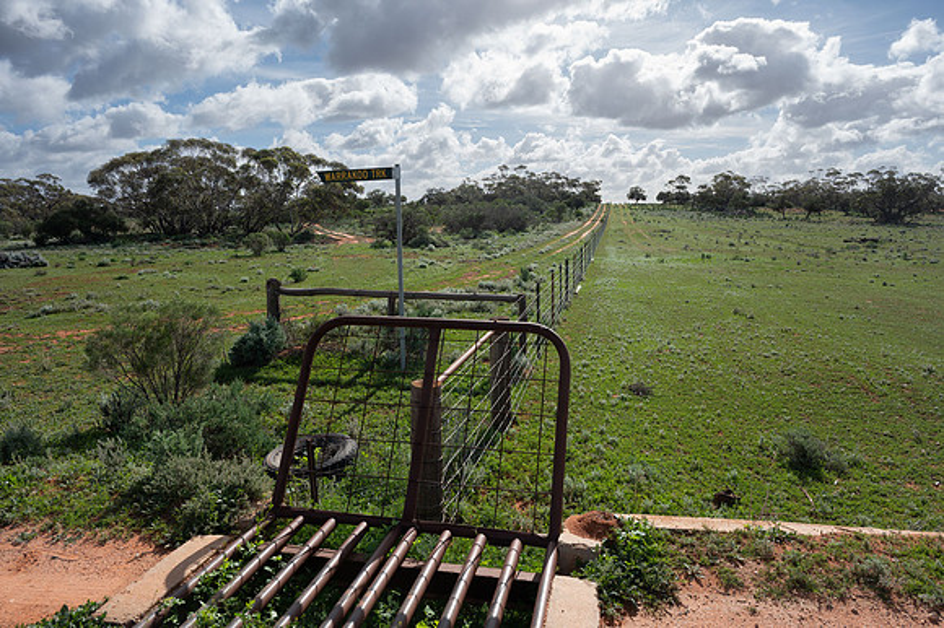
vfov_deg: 53.1
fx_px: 629
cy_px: 314
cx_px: 472
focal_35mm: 24
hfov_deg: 73.8
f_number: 8
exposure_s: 1/250
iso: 100
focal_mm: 24
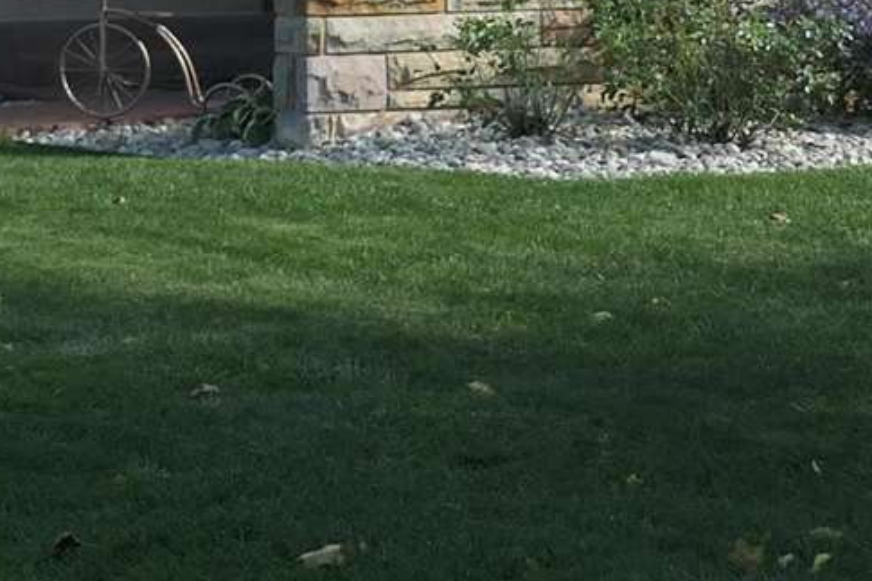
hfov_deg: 12.5
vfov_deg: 8.9
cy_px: -135
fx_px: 3680
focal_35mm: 152
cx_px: -624
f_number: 2.8
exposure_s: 1/640
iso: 125
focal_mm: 8.8
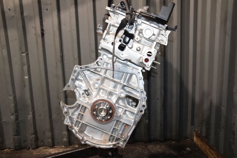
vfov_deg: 39.9
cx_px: 118
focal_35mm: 33
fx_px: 217
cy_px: 79
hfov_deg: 57.2
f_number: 5.6
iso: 1600
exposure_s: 1/60
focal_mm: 22
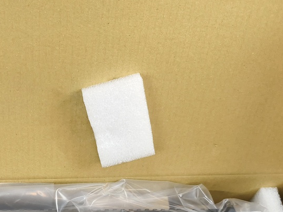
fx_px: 417
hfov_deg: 36.3
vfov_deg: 26.4
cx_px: 60
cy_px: 231
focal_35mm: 51
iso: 487
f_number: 1.57
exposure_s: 1/60
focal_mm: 6.54
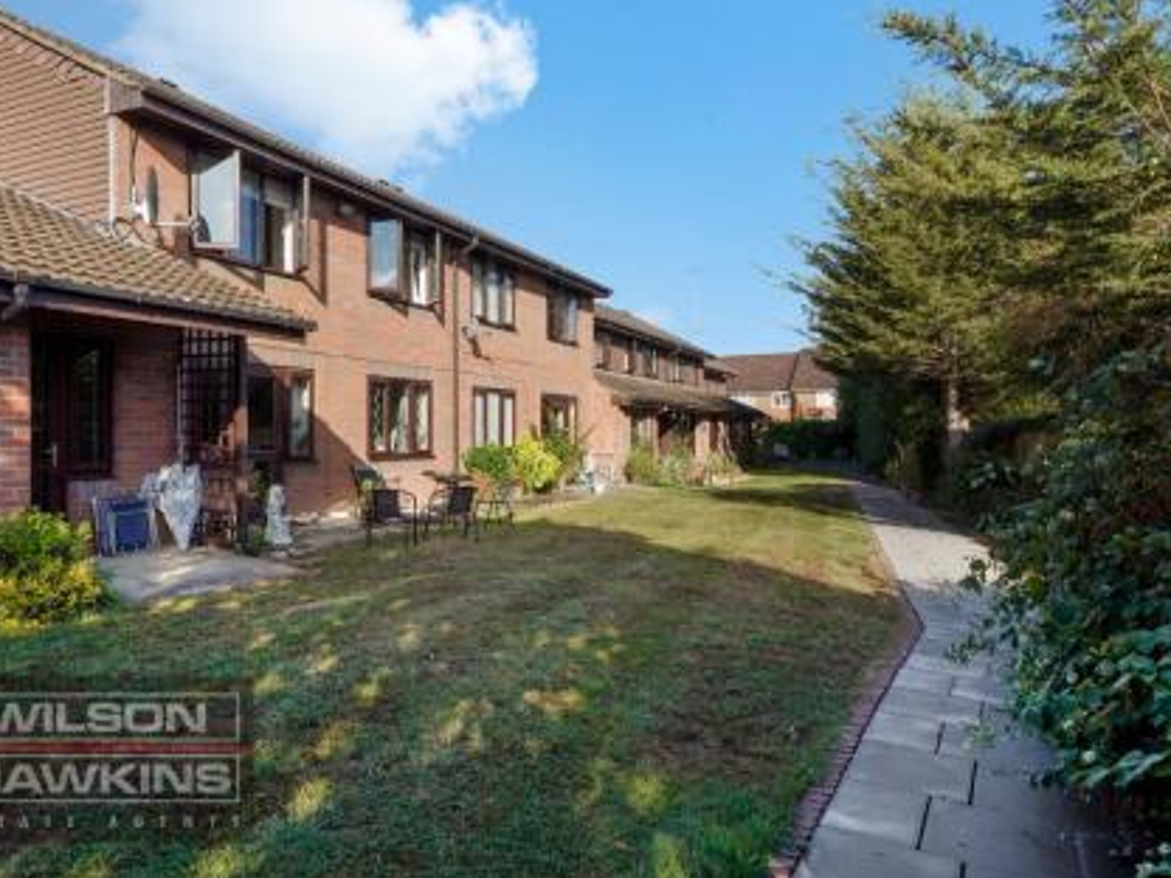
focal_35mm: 22
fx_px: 744
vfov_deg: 61.1
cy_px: 440
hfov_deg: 76.4
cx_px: 563
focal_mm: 20
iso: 500
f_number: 14
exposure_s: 1/400
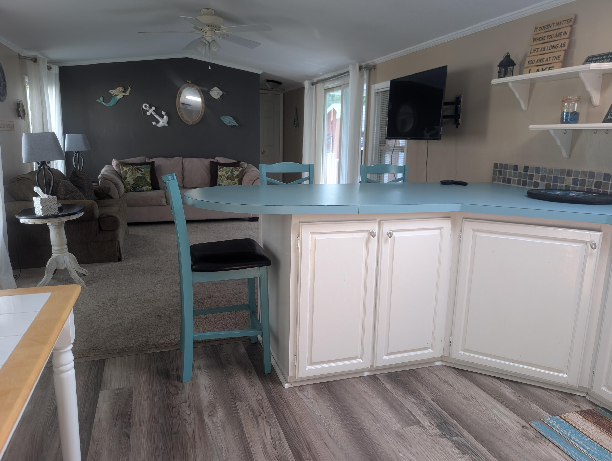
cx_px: 306
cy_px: 230
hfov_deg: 71.5
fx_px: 425
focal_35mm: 24
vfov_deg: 56.9
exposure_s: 1/94
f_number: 1.68
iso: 62
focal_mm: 6.9
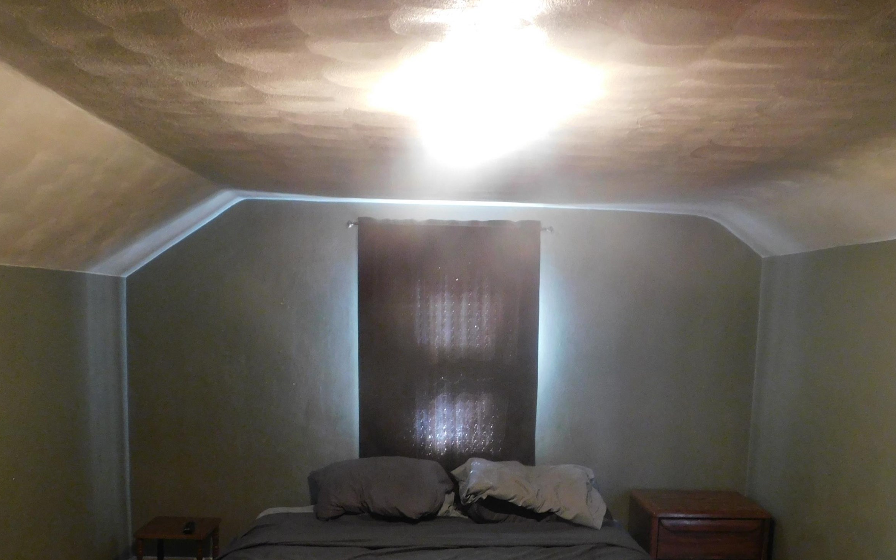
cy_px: 392
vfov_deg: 38.8
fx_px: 781
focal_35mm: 32
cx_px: 474
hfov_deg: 59.6
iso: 400
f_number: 3
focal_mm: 4
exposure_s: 1/15
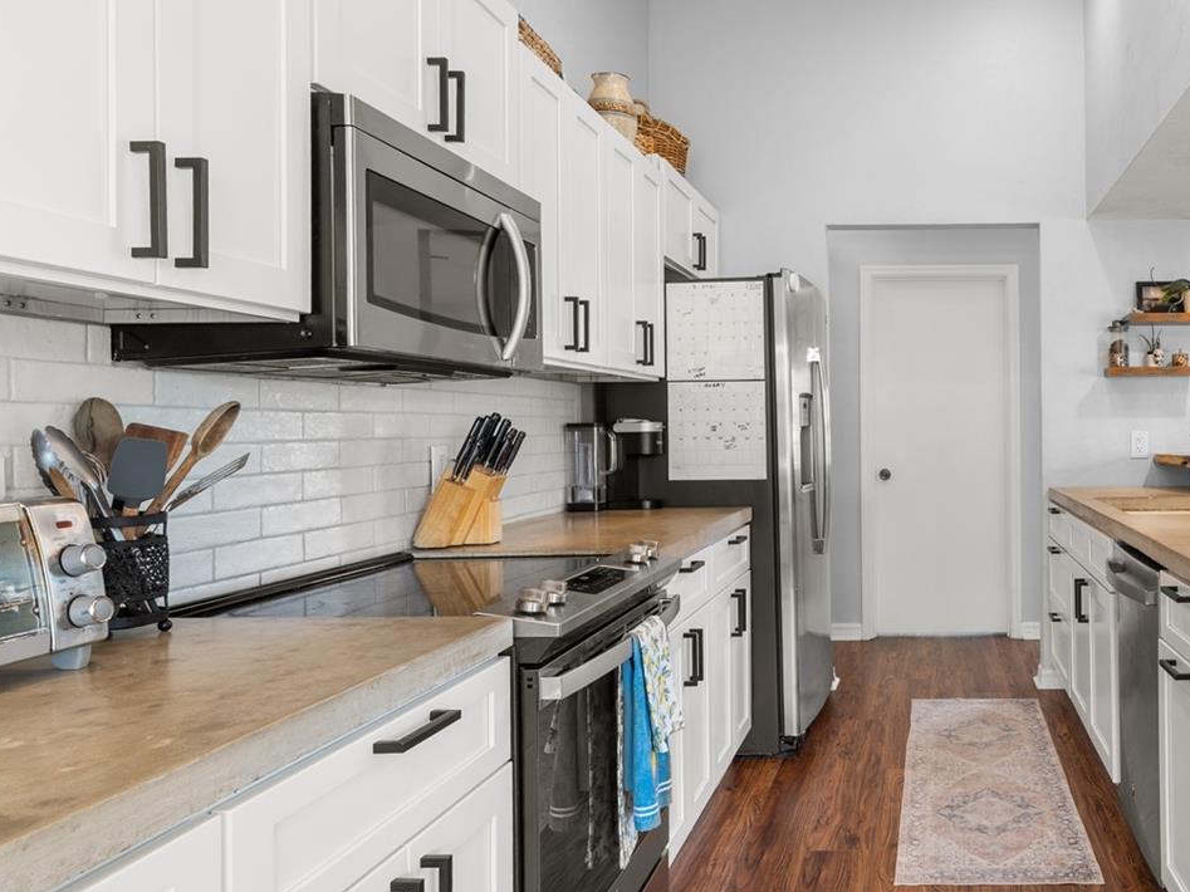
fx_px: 922
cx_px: 936
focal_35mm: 27
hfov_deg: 60.8
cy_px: 469
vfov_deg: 51.6
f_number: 8
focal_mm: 11
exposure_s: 1/1.25
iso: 100
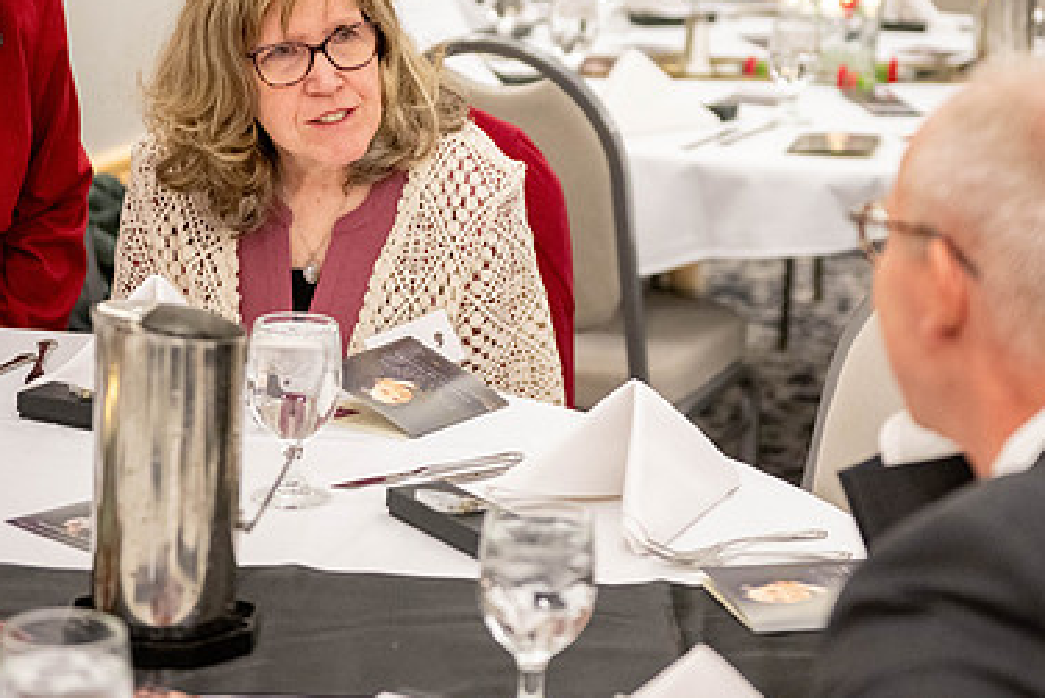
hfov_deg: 18.9
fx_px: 3136
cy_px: 165
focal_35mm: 108
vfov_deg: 12.7
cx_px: 592
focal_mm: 70
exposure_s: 1/100
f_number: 2.8
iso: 3200
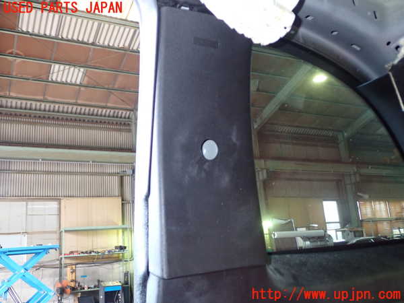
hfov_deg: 51.4
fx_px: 420
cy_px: 152
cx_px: 202
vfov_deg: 39.7
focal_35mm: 36
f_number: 2.5
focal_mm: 6.37
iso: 250
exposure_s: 1/40
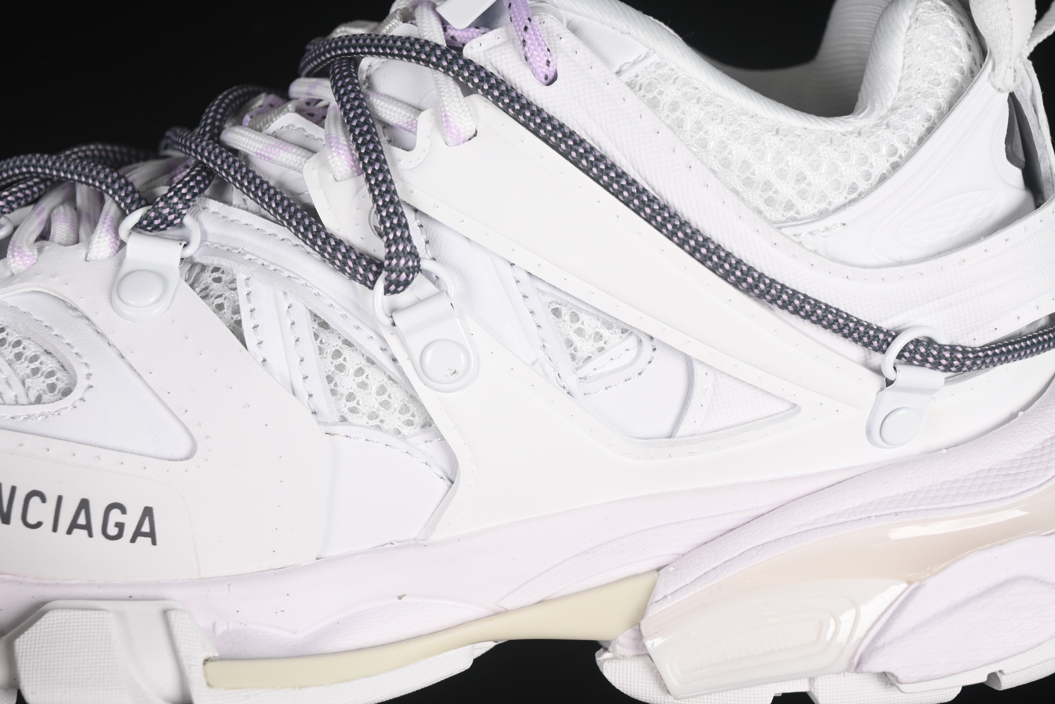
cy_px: 352
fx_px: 2198
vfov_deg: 18.2
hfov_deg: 27.0
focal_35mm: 75
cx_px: 528
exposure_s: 1/80
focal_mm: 50
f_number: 7.1
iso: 160
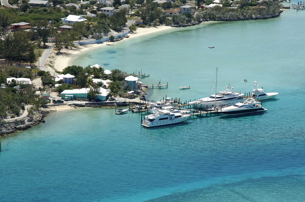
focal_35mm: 128
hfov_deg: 16.1
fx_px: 1079
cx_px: 152
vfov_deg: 10.7
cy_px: 101
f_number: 9
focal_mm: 85
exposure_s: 1/1000
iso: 400
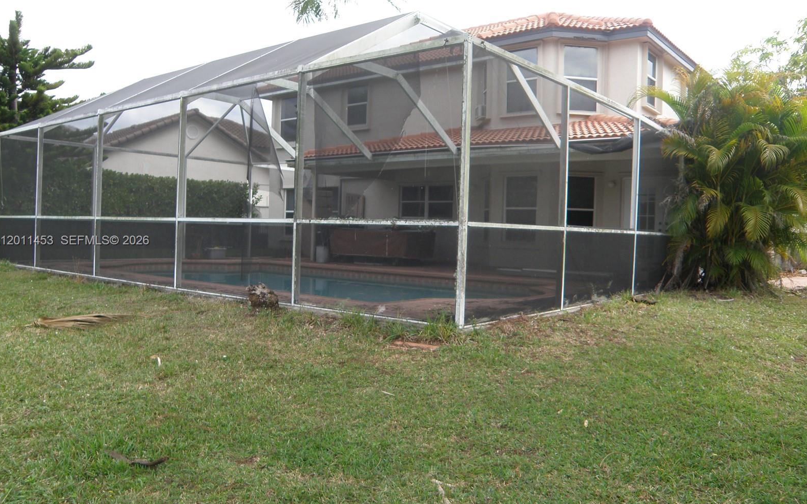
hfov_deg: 66.5
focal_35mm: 28
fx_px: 616
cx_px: 400
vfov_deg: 44.5
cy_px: 241
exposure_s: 1/320
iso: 64
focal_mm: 4.6
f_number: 2.8
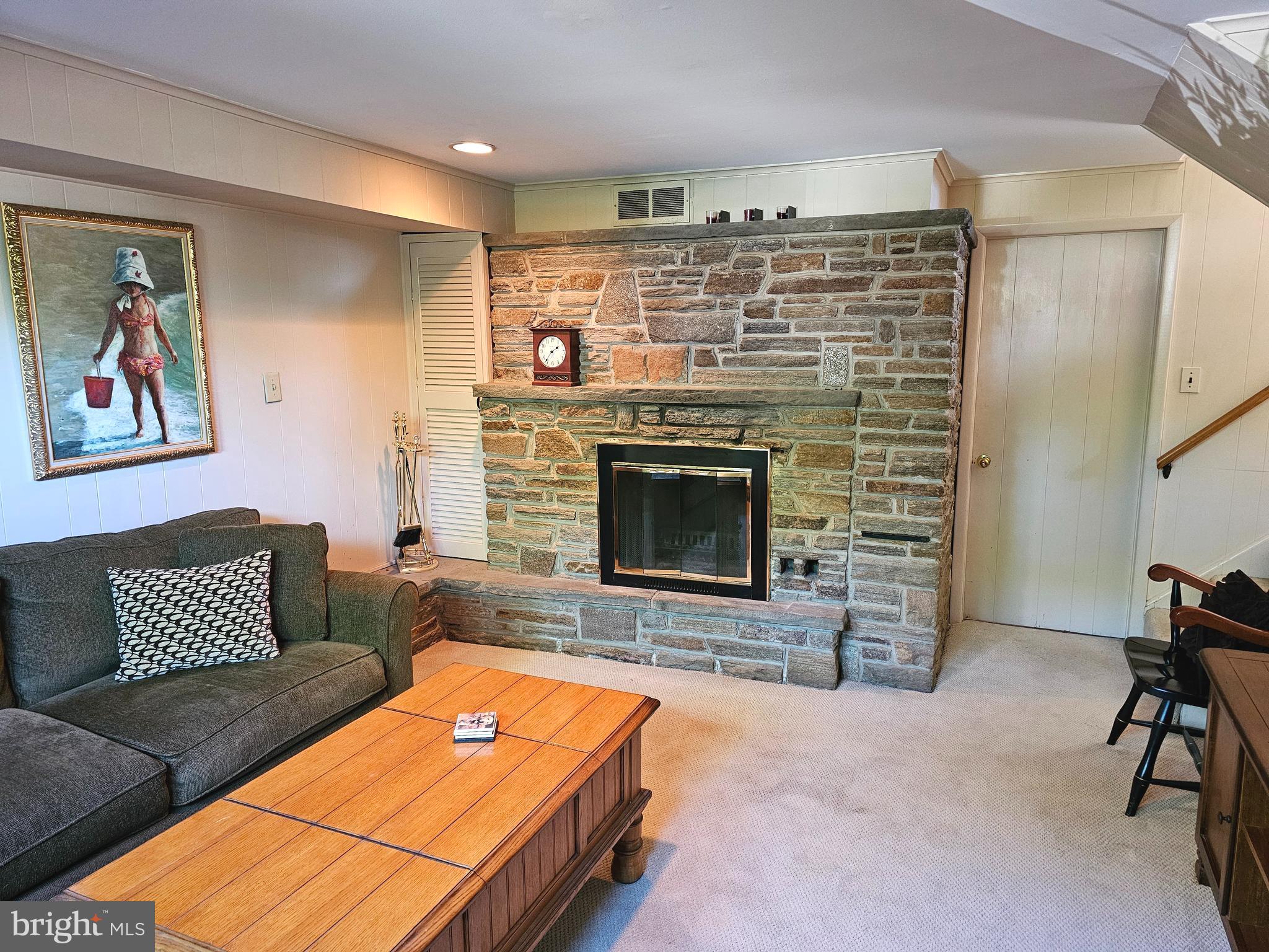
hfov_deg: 73.9
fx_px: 843
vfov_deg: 58.9
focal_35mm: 23
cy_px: 476
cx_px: 634
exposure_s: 1/30
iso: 640
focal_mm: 6.3
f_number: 1.7
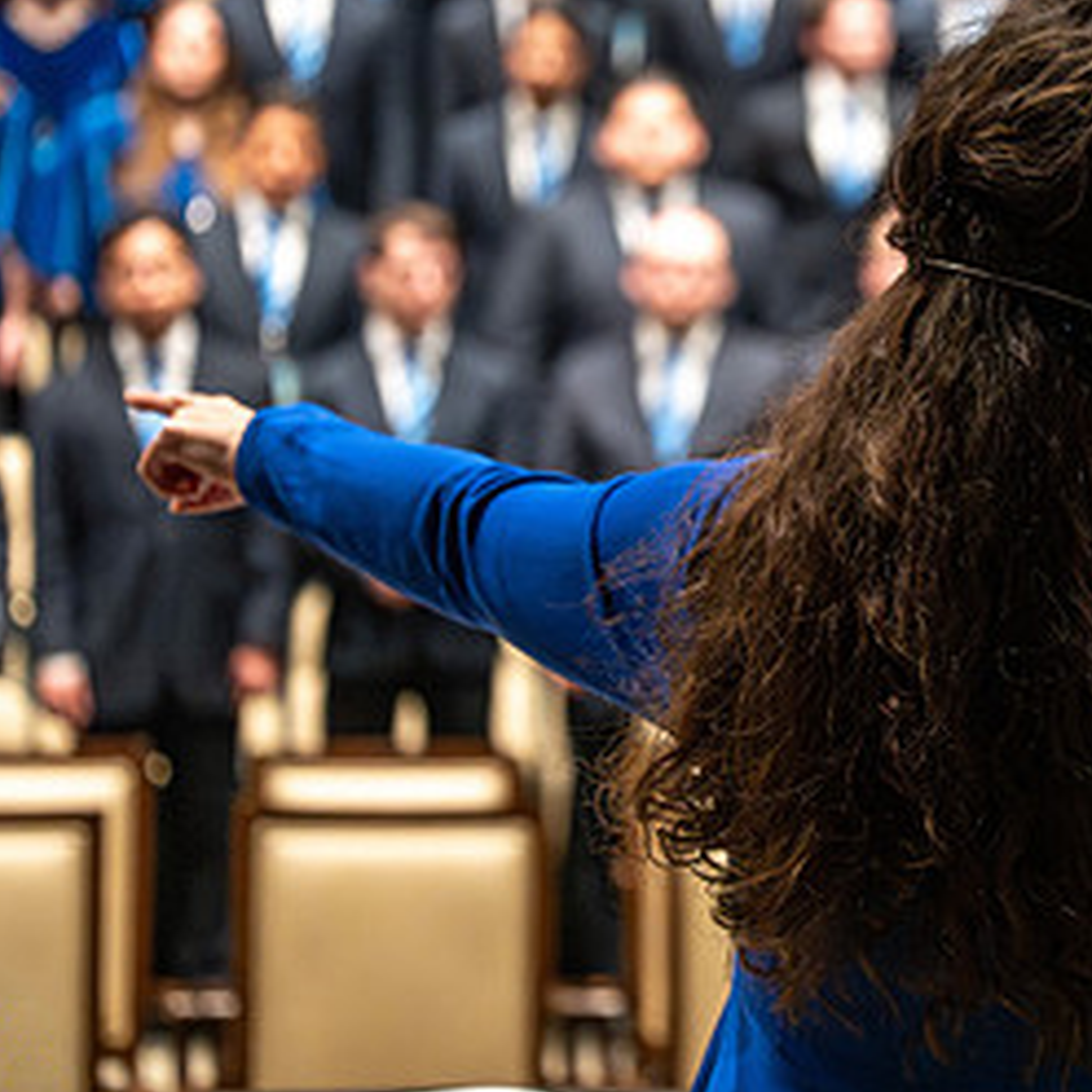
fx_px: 5532
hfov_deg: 11.2
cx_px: 1113
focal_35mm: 155
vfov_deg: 11.3
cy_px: 379
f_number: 2.8
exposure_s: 1/200
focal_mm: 70
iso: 4000
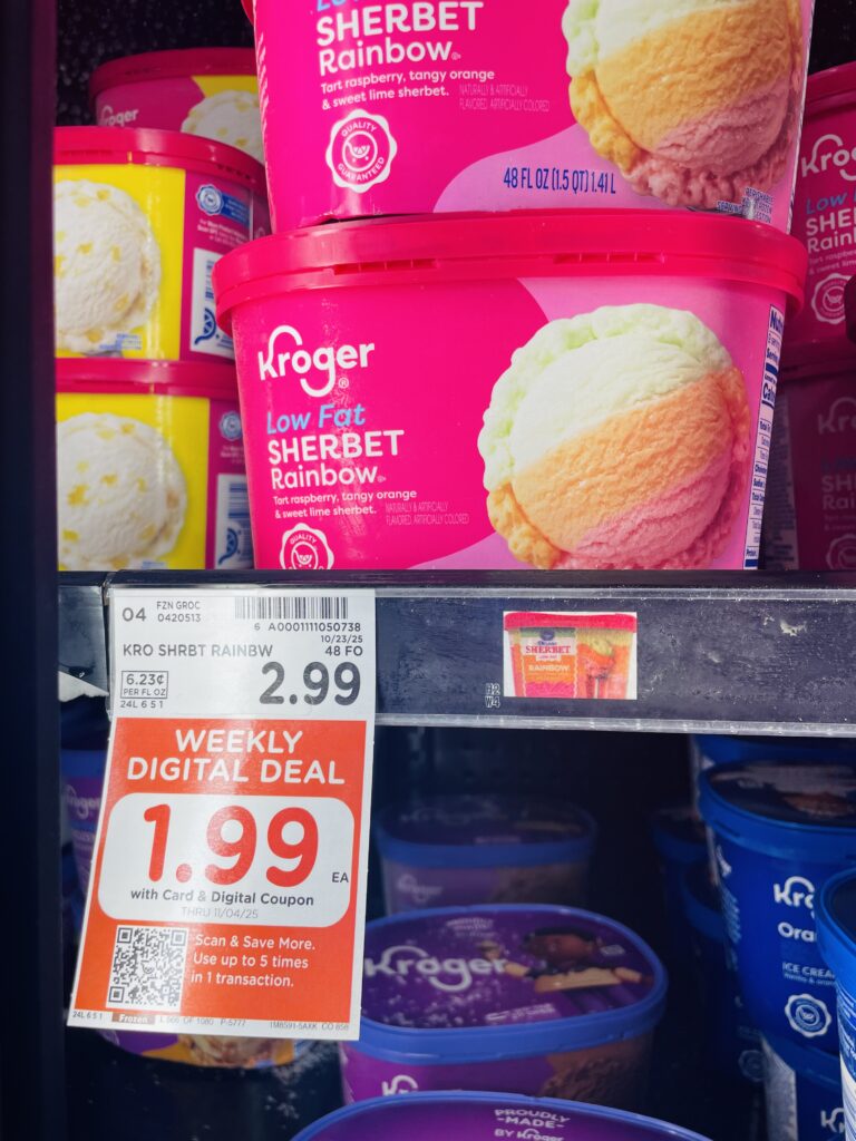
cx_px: 428
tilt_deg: -0.6
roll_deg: +0.5
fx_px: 857
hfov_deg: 53.1
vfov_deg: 67.3
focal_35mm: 26
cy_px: 570
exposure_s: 1/120
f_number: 1.6
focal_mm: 4.2
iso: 50
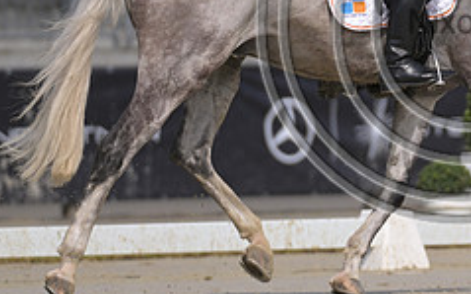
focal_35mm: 989
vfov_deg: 1.3
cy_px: -5
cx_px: 437
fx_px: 12686
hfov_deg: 2.1
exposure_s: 1/1250
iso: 125
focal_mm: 400
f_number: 5
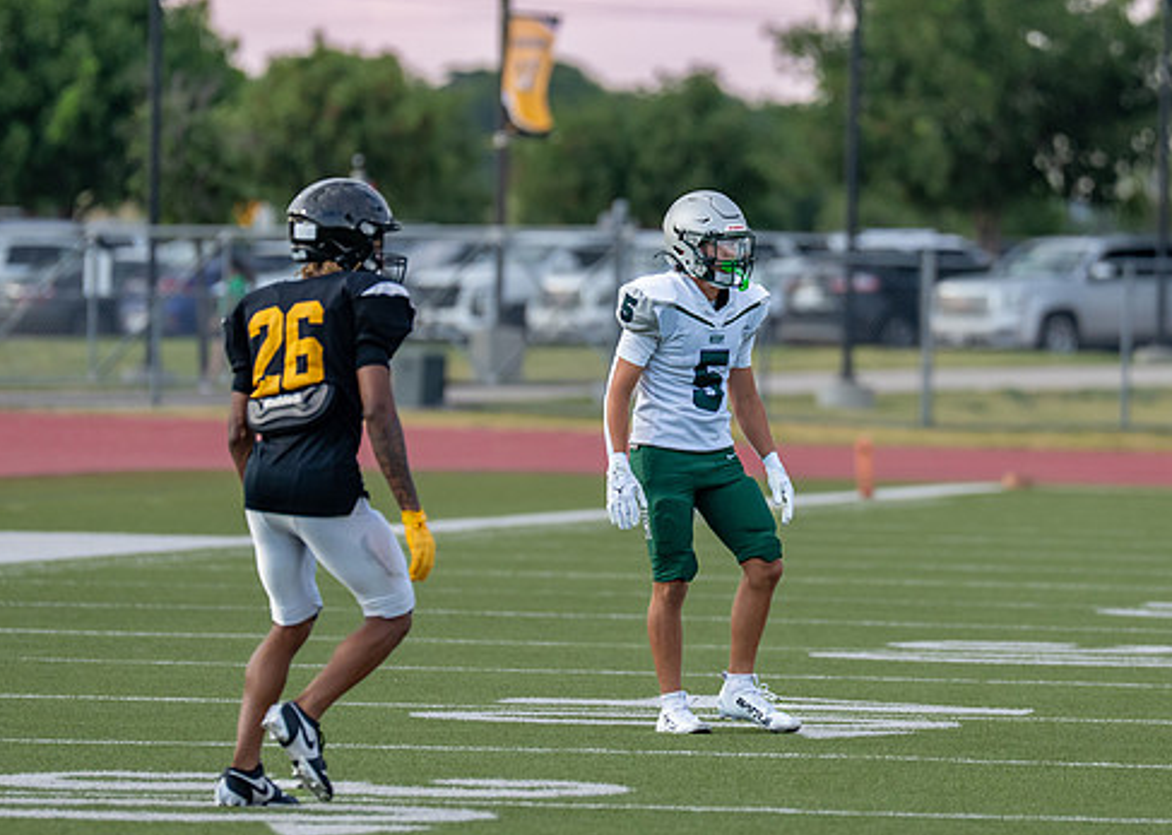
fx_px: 14101
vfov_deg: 3.4
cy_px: 396
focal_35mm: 424
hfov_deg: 4.8
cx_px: 717
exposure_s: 1/2000
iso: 500
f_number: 2.8
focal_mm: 200
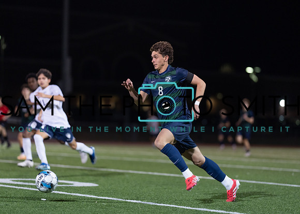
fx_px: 1261
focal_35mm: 148
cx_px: 164
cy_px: 107
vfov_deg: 9.7
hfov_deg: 13.6
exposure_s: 1/1250
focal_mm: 135
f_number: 1.8
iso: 1250
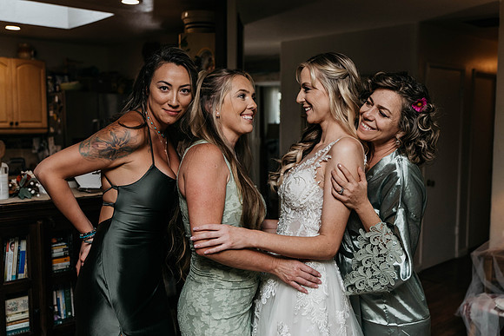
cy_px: 168
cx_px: 252
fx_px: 560
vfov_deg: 33.4
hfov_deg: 48.4
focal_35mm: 40
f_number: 2.8
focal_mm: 40
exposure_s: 1/640
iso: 1000
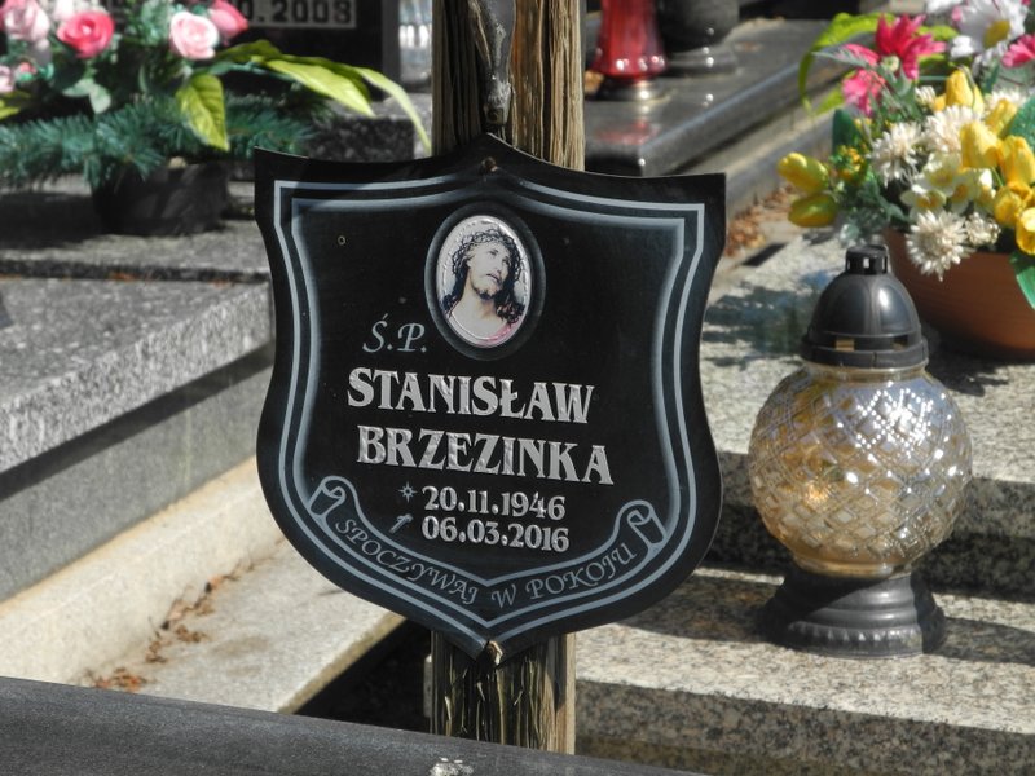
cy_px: 388
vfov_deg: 11.0
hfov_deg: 14.6
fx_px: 4036
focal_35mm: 135
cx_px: 518
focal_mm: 28.9
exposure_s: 1/500
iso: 100
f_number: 5
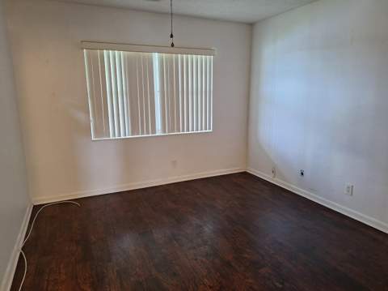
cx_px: 194
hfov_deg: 74.0
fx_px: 258
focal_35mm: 23
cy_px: 146
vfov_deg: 58.8
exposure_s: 1/40
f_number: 1.8
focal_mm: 5.54
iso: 250
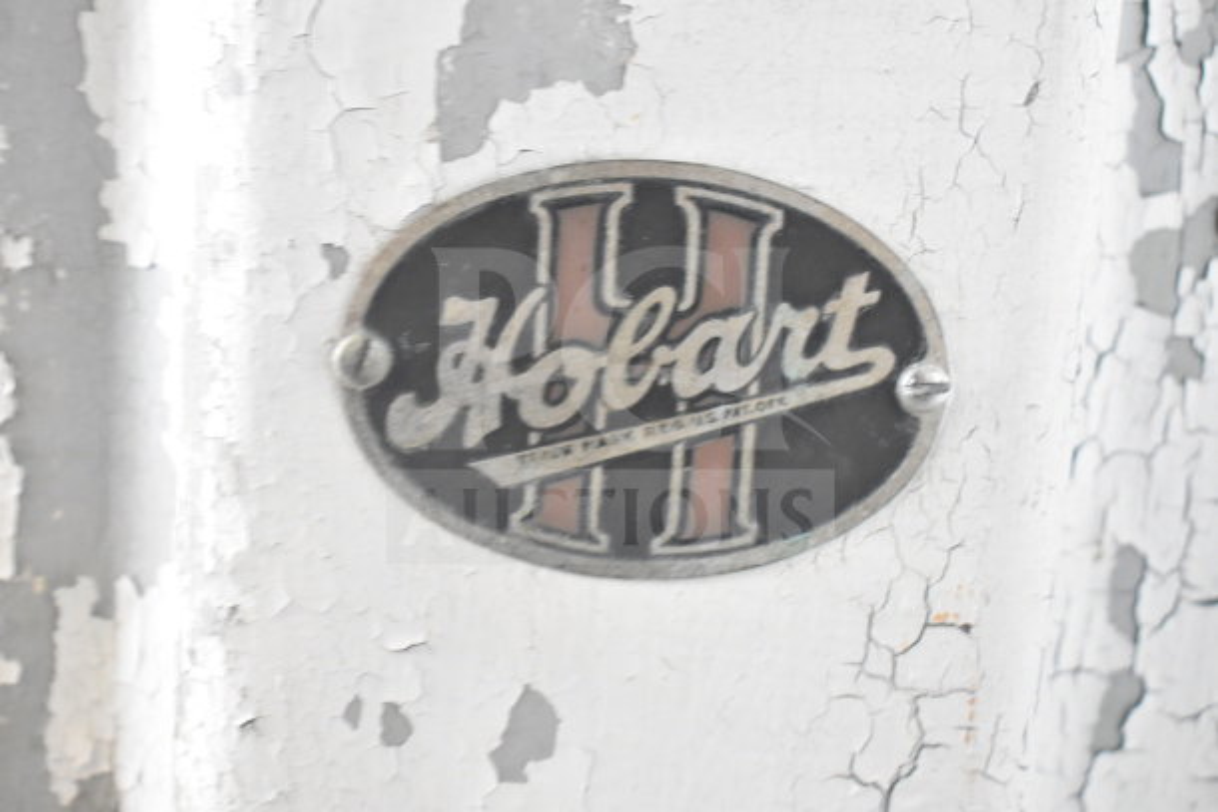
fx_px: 1777
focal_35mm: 52
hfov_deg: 37.8
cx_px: 609
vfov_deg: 25.8
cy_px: 406
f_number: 4.5
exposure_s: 1/60
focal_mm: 35
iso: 4000
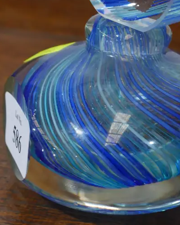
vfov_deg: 19.8
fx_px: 639
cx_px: 124
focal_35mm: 96
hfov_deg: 16.0
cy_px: 58
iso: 800
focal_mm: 24
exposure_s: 1/60
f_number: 5.2
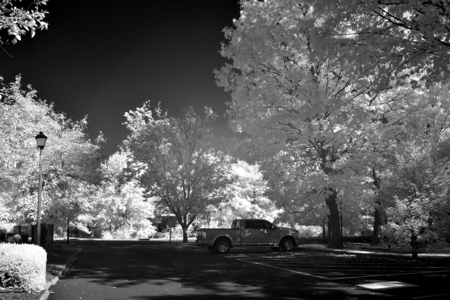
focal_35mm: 36
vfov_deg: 36.9
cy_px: 150
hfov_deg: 53.1
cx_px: 225
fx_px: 450
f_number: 10
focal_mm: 24
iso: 2000
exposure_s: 1/80
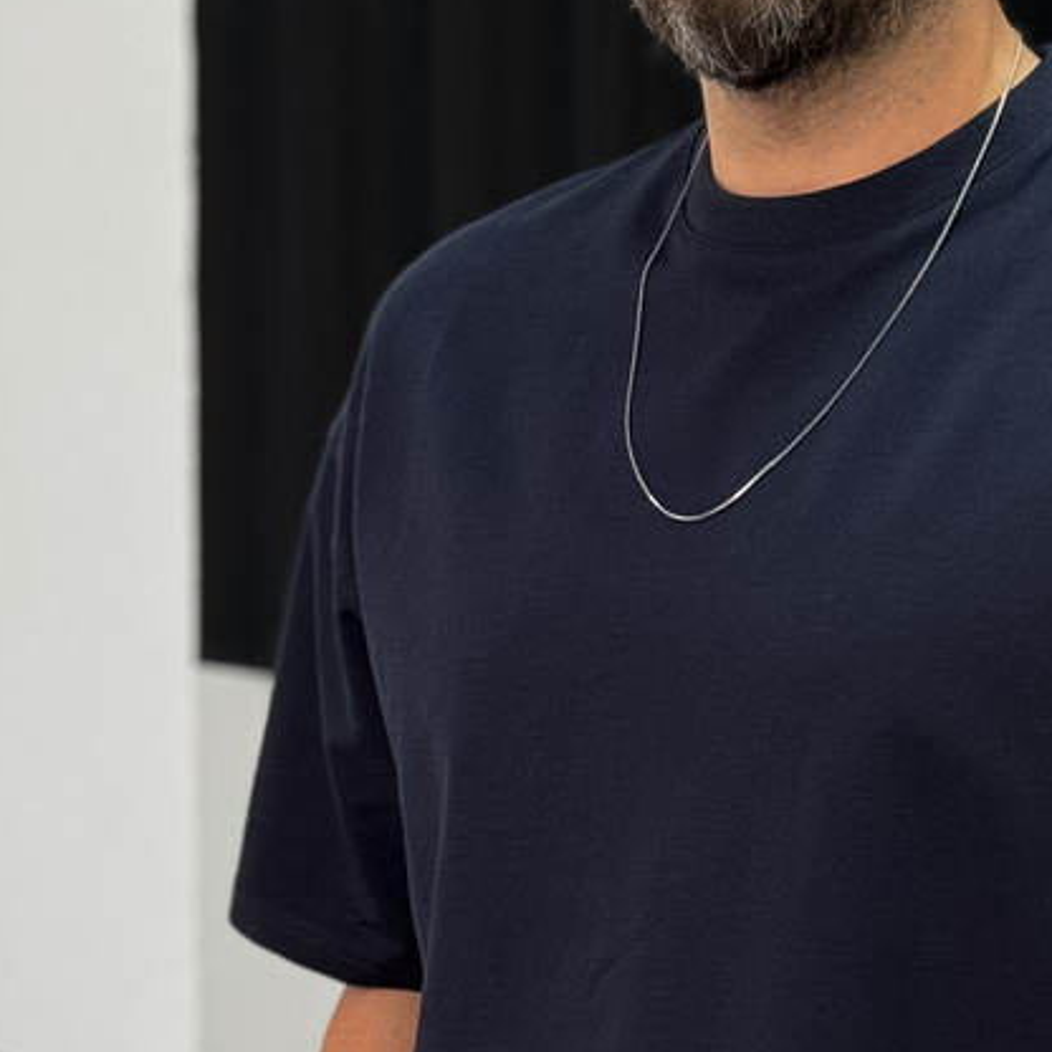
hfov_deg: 10.7
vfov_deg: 10.0
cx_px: 690
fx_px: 5604
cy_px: 2010
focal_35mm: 163
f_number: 1.8
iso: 64
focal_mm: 6.86
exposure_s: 1/50
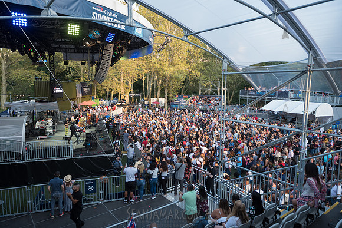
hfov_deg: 73.7
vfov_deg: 53.2
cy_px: 114
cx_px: 171
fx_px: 228
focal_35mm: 24
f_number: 4
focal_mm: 24
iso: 200
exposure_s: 1/100
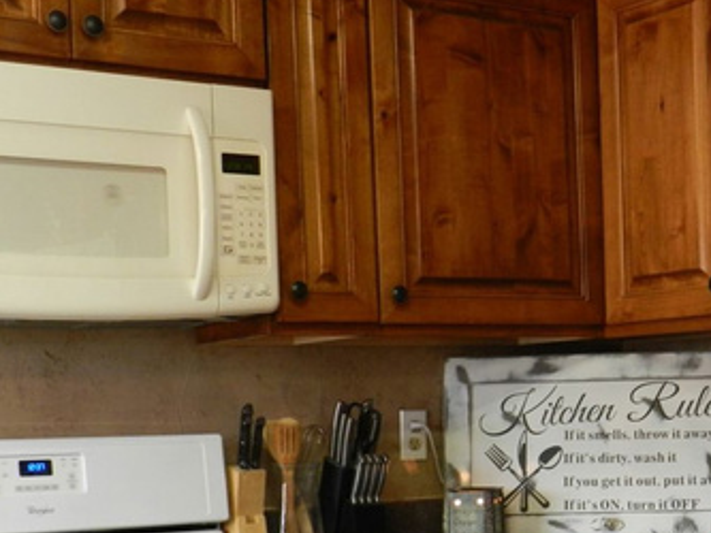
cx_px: 579
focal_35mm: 73
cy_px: 429
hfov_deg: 26.1
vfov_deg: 20.0
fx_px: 1500
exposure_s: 1/15
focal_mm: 6.7
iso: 400
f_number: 4
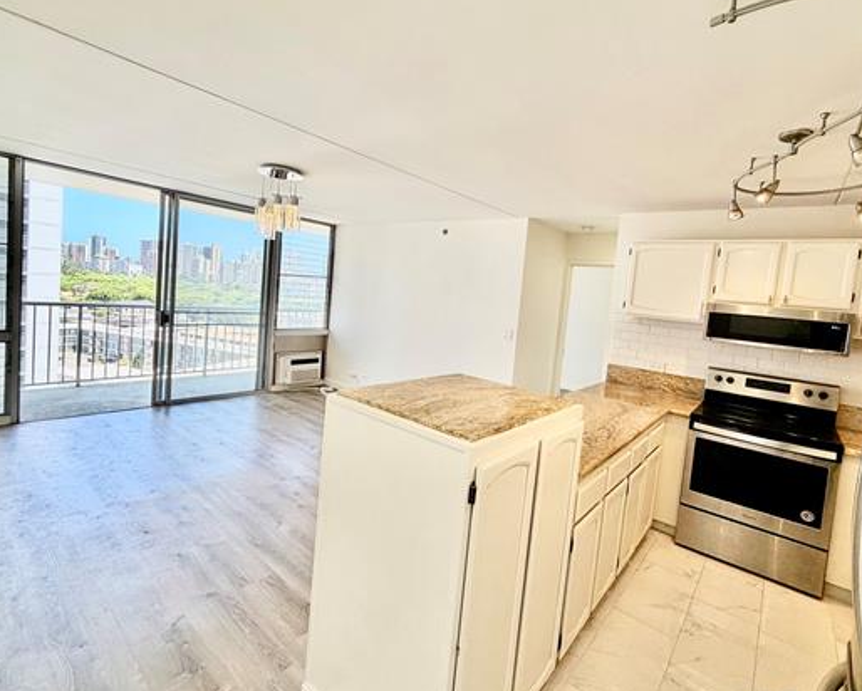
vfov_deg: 76.9
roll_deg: -5.0
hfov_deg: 89.6
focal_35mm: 17
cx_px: 448
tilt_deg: -5.5
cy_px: 322
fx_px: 434
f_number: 2.2
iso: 50
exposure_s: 1/149
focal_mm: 2.22
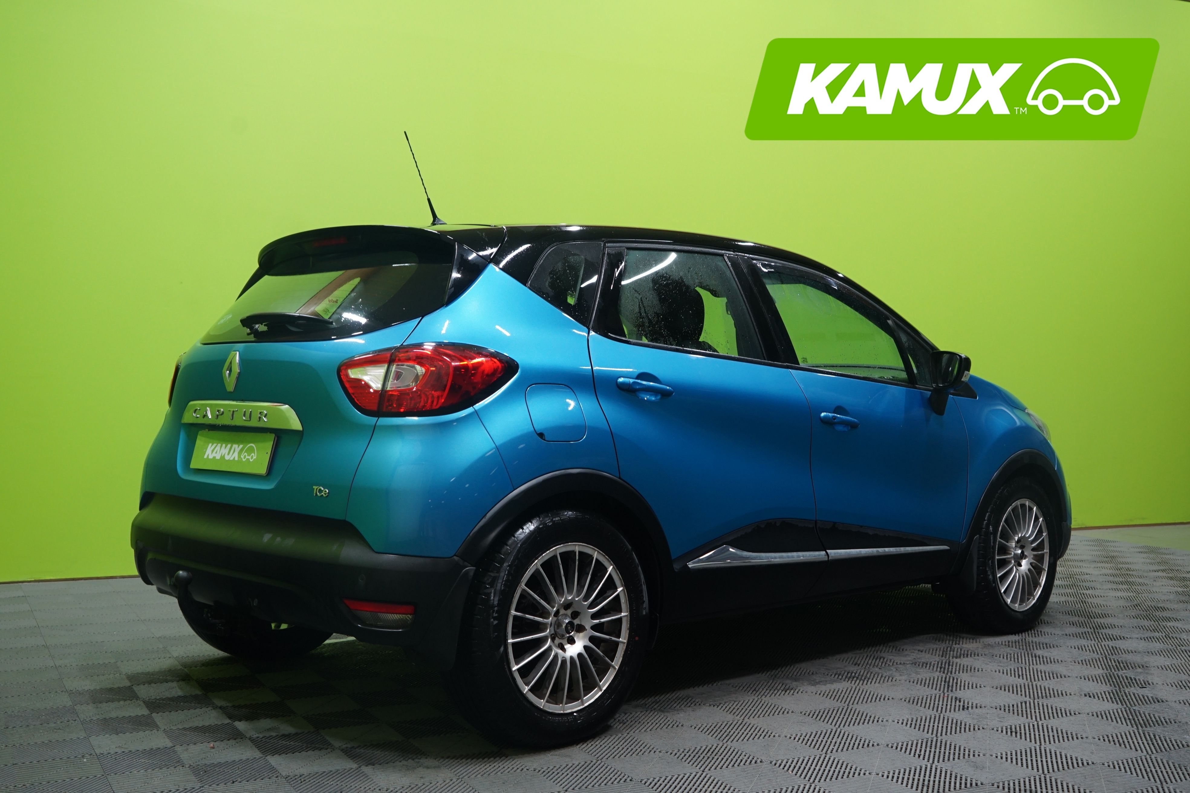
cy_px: 396
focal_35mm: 37
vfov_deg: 35.9
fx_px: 1223
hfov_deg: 51.9
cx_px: 595
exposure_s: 1/25
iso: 800
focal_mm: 37
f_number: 5.6
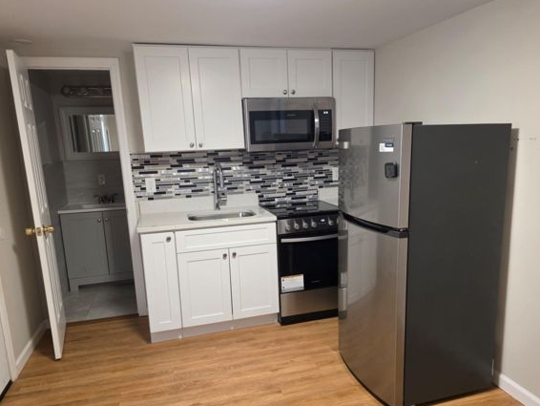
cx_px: 276
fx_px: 406
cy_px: 218
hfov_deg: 67.3
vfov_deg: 53.0
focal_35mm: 26
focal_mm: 6.3
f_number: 1.7
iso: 640
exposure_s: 1/120
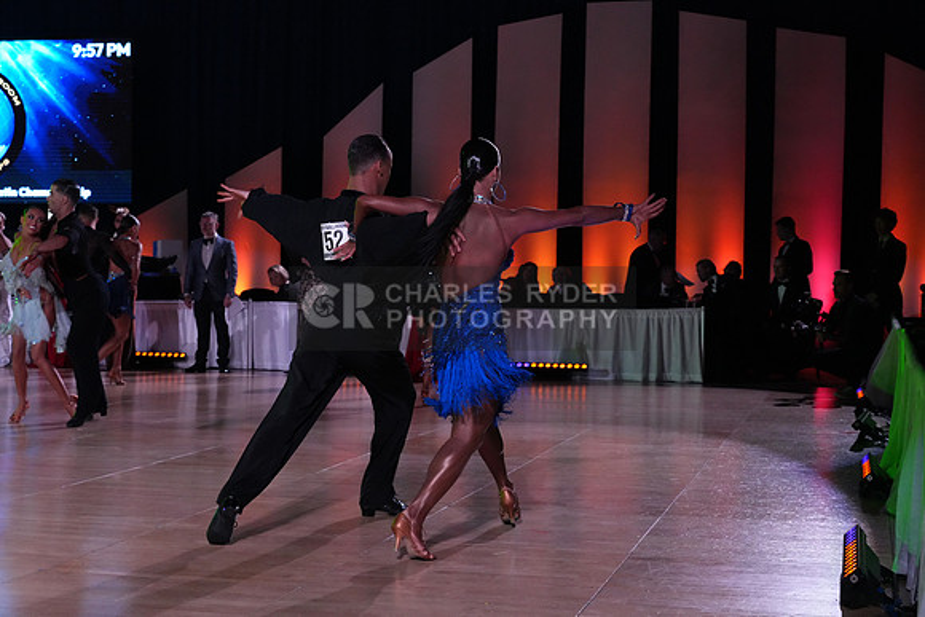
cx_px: 462
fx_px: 1491
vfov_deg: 23.4
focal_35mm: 58
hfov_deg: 34.5
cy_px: 308
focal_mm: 58
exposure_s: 1/320
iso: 6400
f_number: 7.1
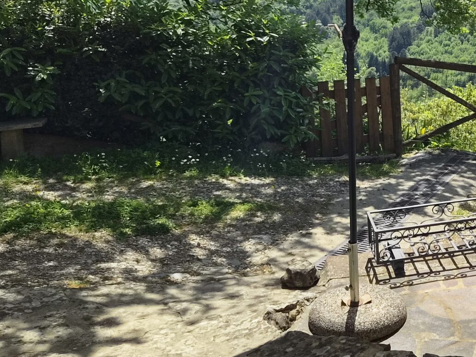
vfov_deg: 25.2
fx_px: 784
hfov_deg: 31.6
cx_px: 457
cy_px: 70
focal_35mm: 57
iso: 80
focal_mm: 5.4
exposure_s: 1/6800
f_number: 1.8
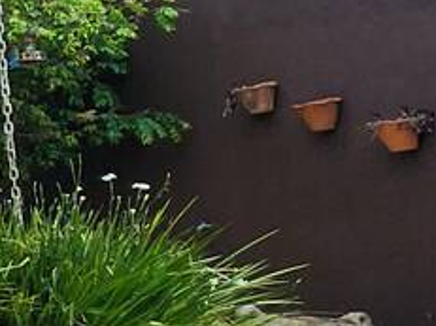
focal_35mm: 81
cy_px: 156
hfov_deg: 12.1
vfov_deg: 18.2
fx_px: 1020
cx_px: -819
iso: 50
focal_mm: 2.2
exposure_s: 1/857
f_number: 2.2
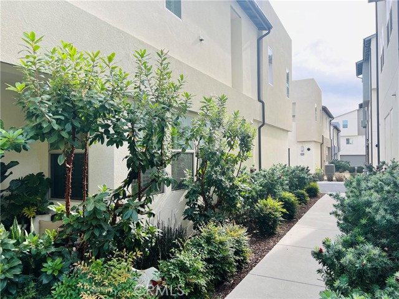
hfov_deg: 67.3
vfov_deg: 53.1
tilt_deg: -0.1
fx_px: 300
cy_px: 150
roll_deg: +0.7
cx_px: 200
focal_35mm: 26
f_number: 1.5
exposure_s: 1/949
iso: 50
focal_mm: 5.7
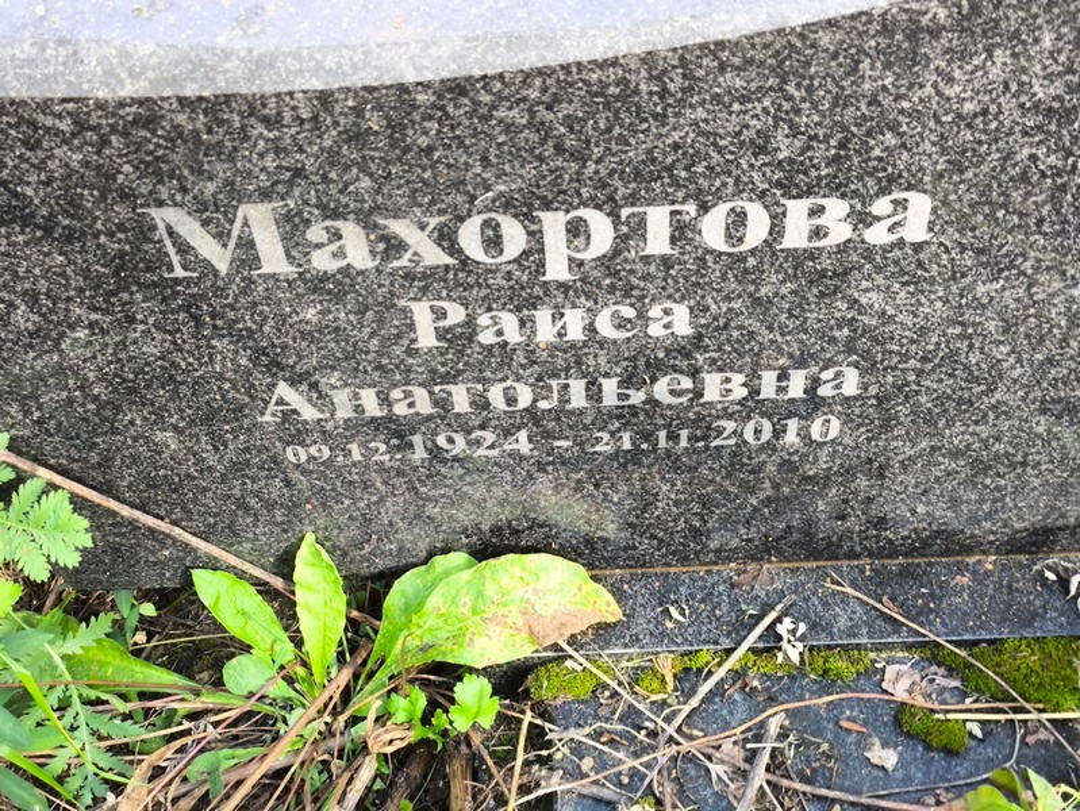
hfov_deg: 38.2
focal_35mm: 50
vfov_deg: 29.1
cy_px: 406
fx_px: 1561
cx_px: 540
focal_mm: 4.71
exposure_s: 1/60
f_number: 1.7
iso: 64
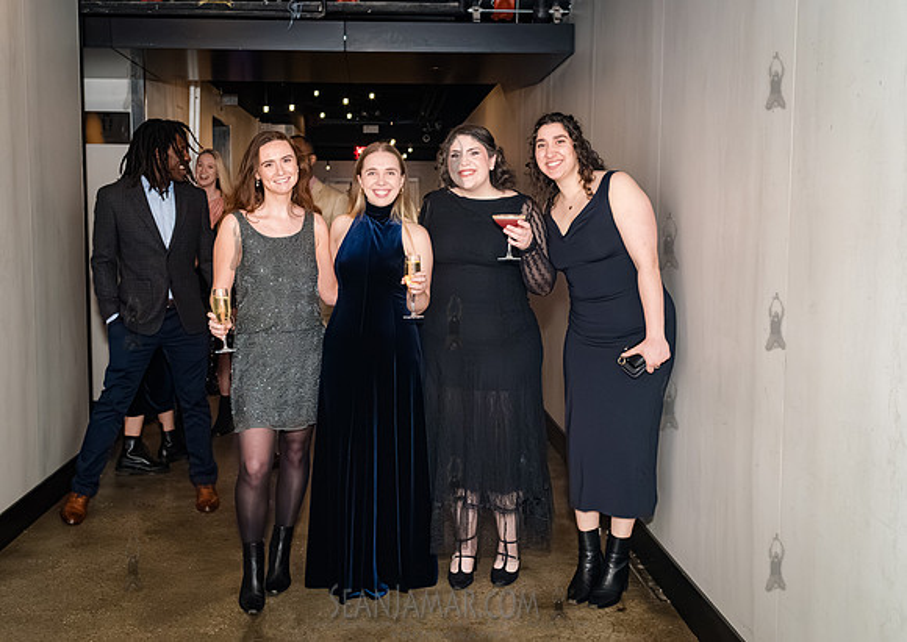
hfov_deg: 50.1
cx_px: 419
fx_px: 969
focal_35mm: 38
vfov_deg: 36.7
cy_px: 310
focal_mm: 35
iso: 8000
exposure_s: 1/400
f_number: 5
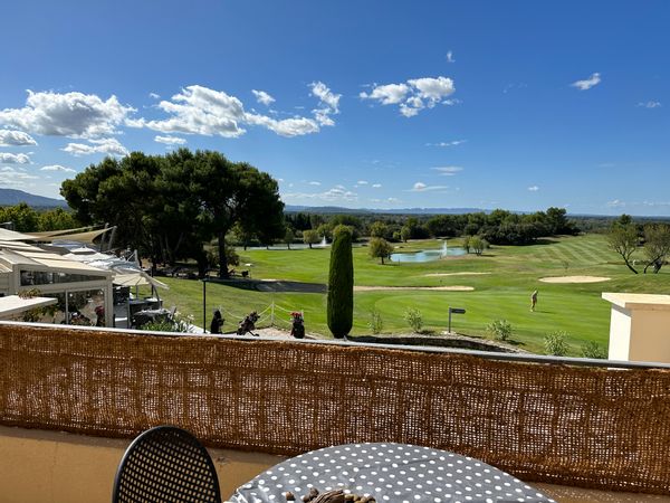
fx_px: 465
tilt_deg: -5.5
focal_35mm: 24
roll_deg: -0.8
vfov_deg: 56.8
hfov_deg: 71.6
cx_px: 335
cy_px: 252
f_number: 1.78
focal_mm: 6.86
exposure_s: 1/6623
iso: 80
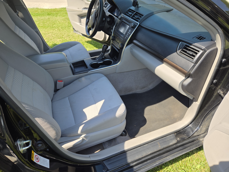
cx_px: 114
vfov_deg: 58.9
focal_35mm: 23
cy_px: 86
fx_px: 152
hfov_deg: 73.9
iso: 25
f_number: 1.8
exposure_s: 1/652
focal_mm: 5.4
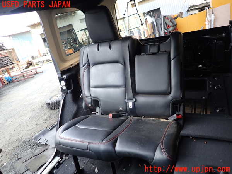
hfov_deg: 69.4
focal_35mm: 25
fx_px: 168
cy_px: 87
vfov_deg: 54.9
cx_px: 116
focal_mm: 4.5
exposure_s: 1/100
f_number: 2
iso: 100
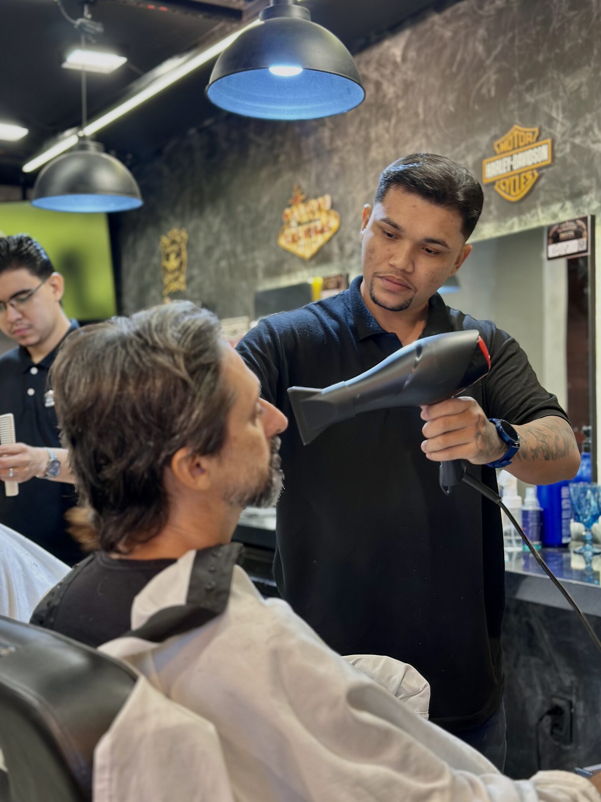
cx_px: 300
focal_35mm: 48
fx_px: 1111
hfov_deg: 30.3
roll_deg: -0.5
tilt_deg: +1.6
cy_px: 401
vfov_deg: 39.7
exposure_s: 1/60
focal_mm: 6.86
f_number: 1.78
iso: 200
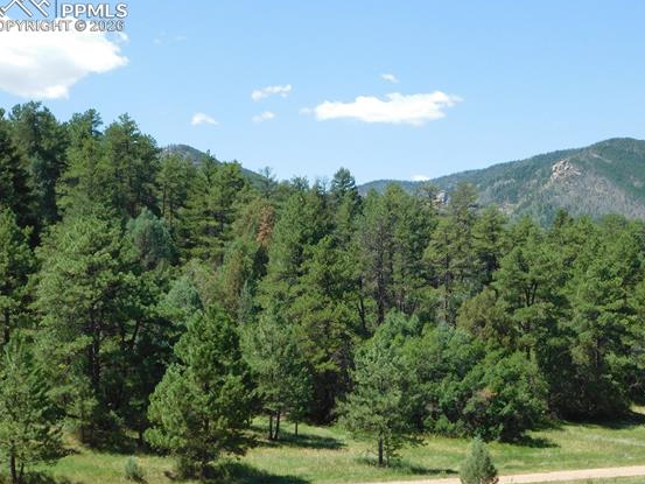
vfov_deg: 24.8
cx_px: 355
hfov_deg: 32.7
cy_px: 270
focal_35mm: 59
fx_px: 1100
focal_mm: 9
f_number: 3.8
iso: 125
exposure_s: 1/640
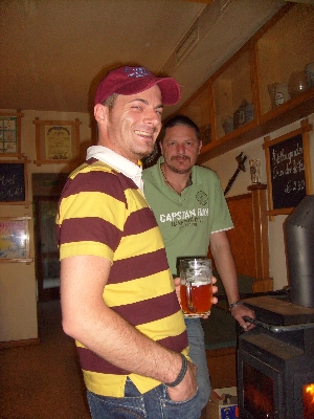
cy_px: 210
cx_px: 157
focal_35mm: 35
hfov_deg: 40.7
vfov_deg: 52.6
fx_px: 423
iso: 100
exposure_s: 1/45
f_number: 2.8
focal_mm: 5.8
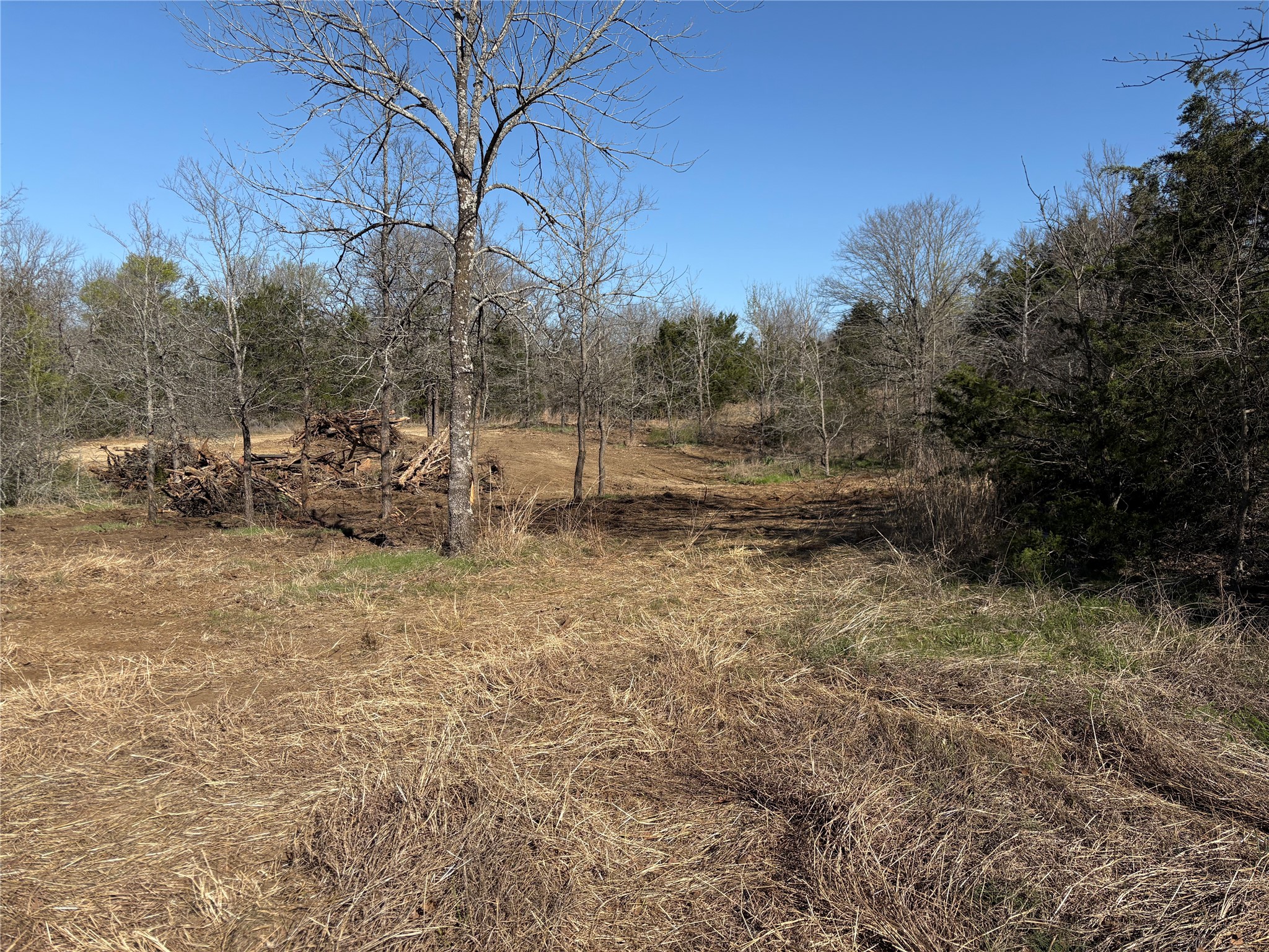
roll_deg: -1.1
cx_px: 634
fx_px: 953
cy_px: 476
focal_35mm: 26
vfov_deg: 53.1
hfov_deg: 67.3
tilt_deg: -6.7
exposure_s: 1/4608
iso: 50
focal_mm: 5.96
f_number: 1.6
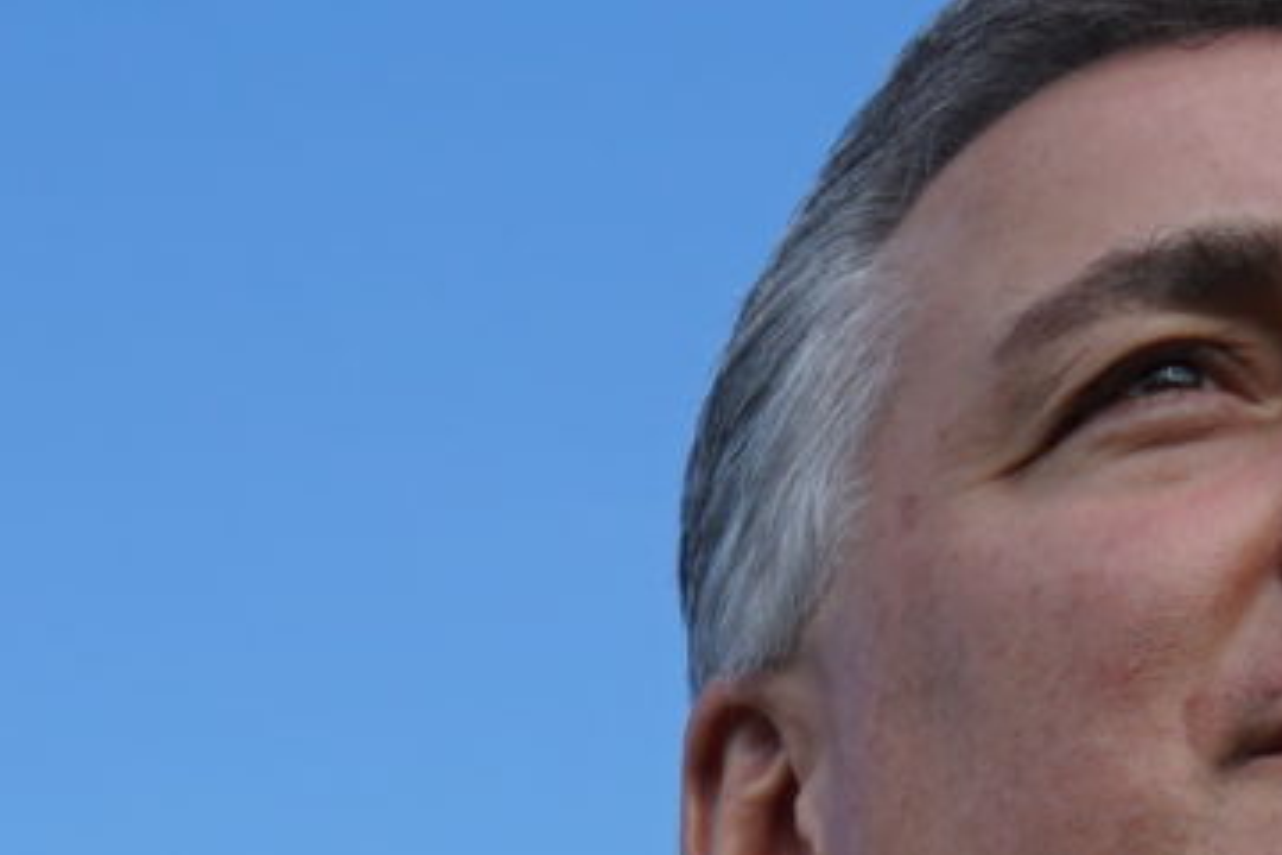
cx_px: 844
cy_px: 2809
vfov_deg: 6.0
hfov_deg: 10.0
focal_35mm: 206
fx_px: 7335
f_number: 8
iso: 100
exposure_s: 1/125
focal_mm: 29
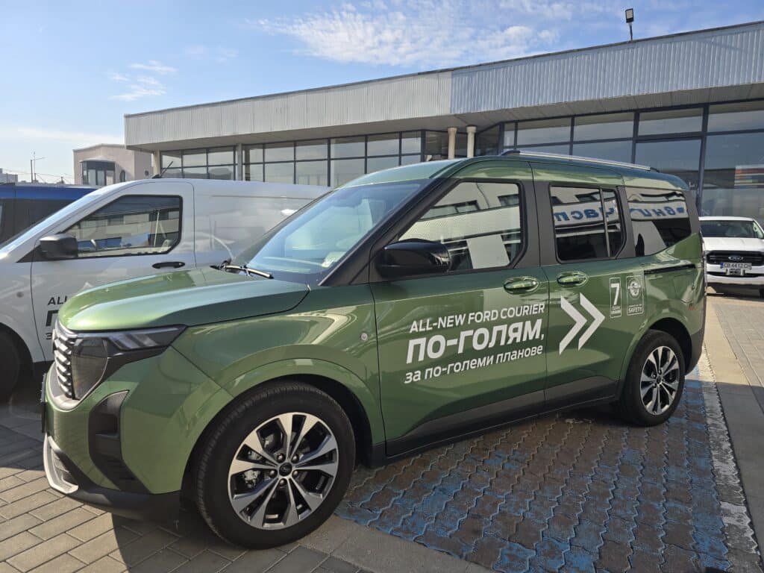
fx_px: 508
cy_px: 286
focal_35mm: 23
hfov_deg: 73.9
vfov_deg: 58.9
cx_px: 382
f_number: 1.7
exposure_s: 1/624
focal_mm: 6.3
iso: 12
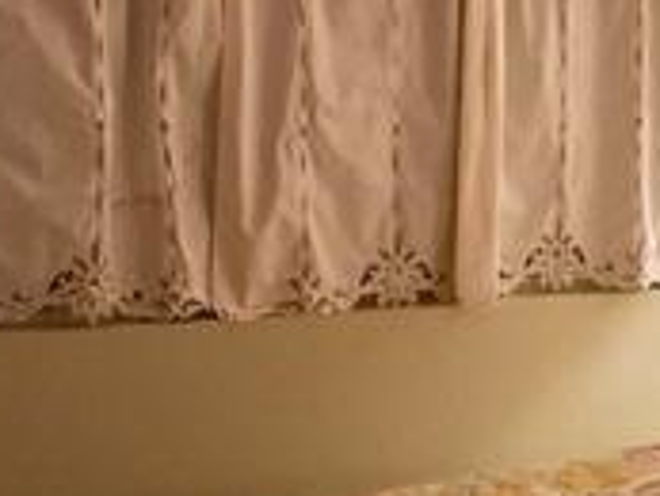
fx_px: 2042
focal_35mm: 107
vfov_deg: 13.8
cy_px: 424
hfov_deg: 17.0
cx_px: 927
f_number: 2.2
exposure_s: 1/30
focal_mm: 4.15
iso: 160
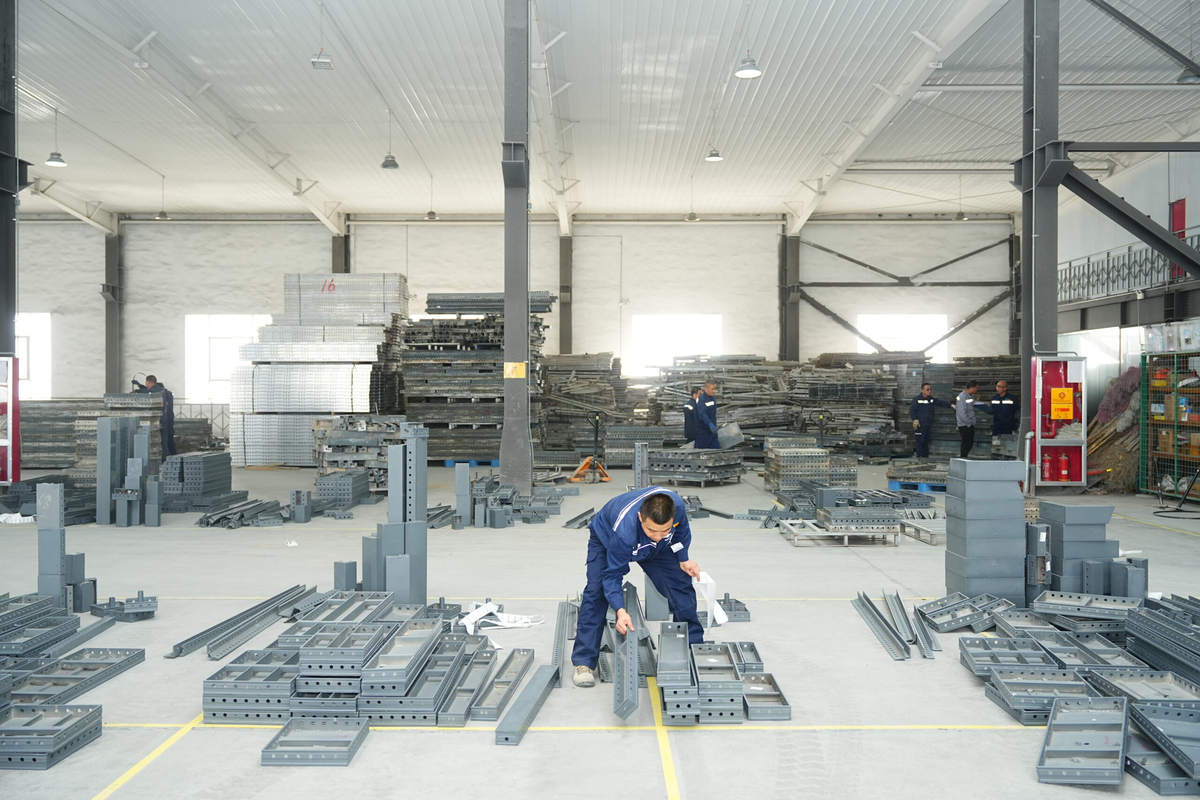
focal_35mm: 33
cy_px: 400
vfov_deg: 40.0
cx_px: 600
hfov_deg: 57.2
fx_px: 1100
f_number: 2.8
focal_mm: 33
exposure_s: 1/160
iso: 800
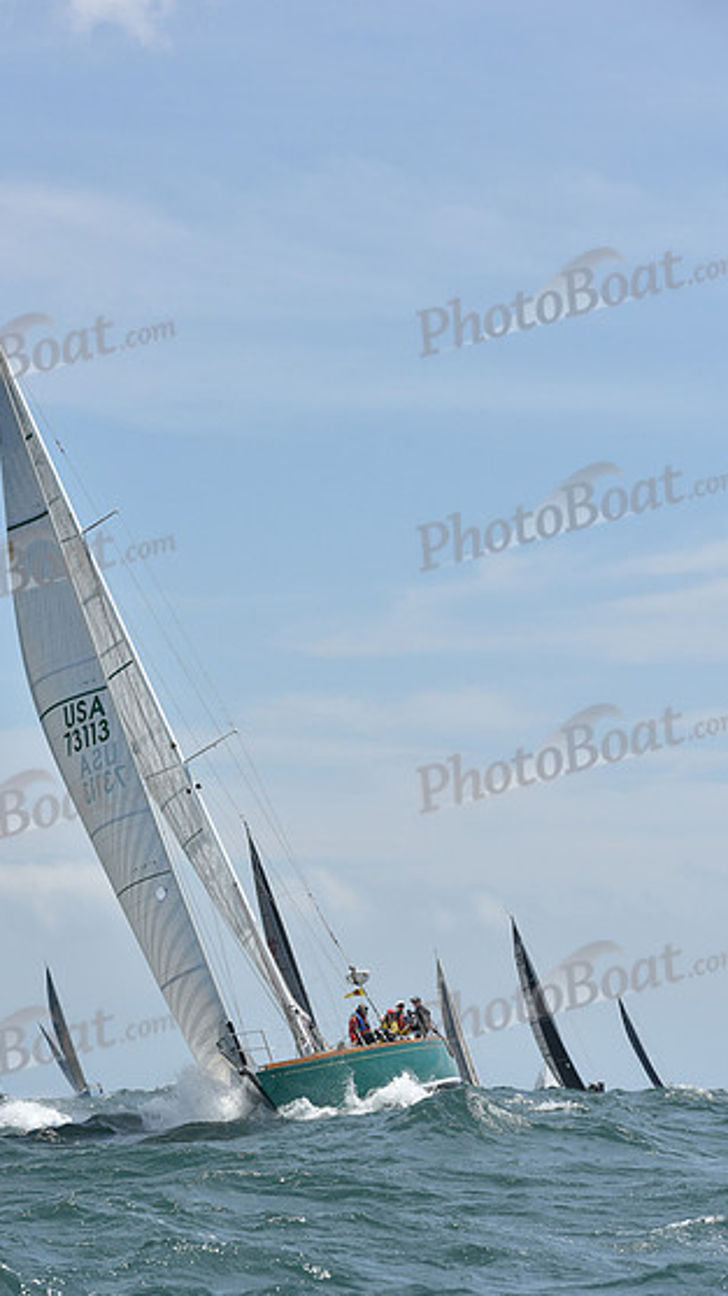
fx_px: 4499
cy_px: 665
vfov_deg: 16.4
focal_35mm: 131
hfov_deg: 9.2
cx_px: 297
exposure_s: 1/1250
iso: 250
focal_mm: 120
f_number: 8
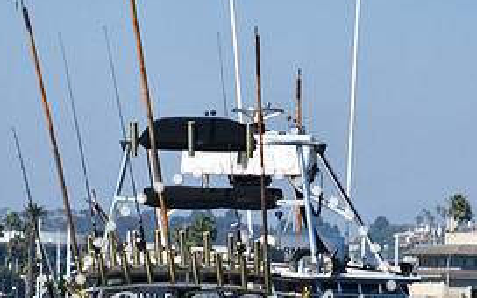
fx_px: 7644
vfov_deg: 2.2
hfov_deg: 3.6
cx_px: 235
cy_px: 329
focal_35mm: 588
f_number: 8
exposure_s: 1/500
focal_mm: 180
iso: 100
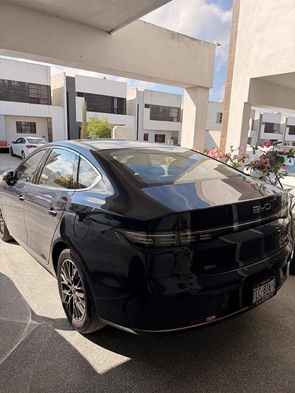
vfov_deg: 71.6
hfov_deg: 56.8
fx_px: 273
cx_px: 148
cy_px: 196
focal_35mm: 24
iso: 80
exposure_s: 1/3279
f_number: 1.78
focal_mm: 6.76
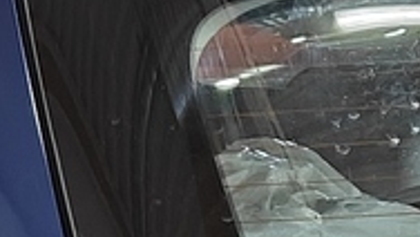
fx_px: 2975
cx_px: -27
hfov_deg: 8.0
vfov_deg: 4.3
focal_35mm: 267
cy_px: 838
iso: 100
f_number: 1.8
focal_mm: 5.59
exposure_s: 1/50
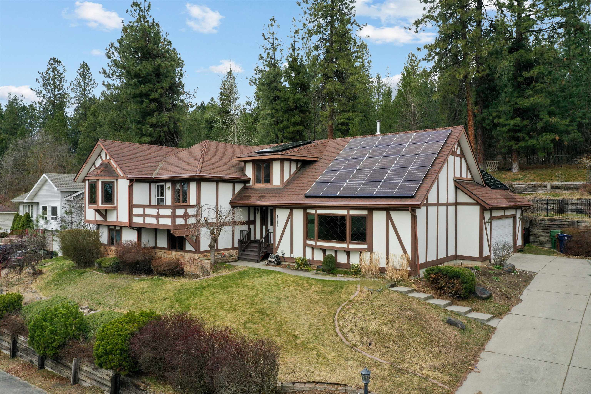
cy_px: 197
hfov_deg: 65.5
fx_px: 460
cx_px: 296
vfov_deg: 46.4
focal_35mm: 28
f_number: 8
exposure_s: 1/50
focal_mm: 10.26
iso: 200
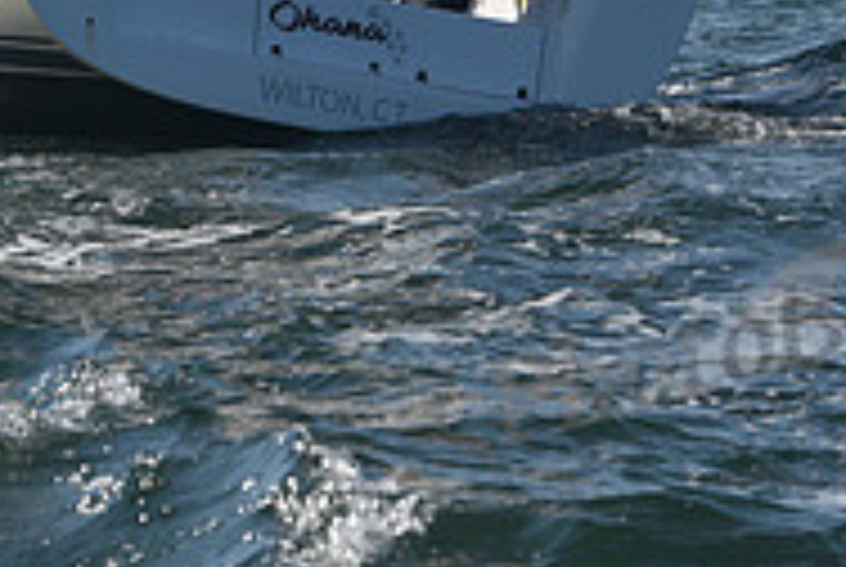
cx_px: 261
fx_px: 7108
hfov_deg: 6.8
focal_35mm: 302
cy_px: -299
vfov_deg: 4.5
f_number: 6.3
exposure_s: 1/1000
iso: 250
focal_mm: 98
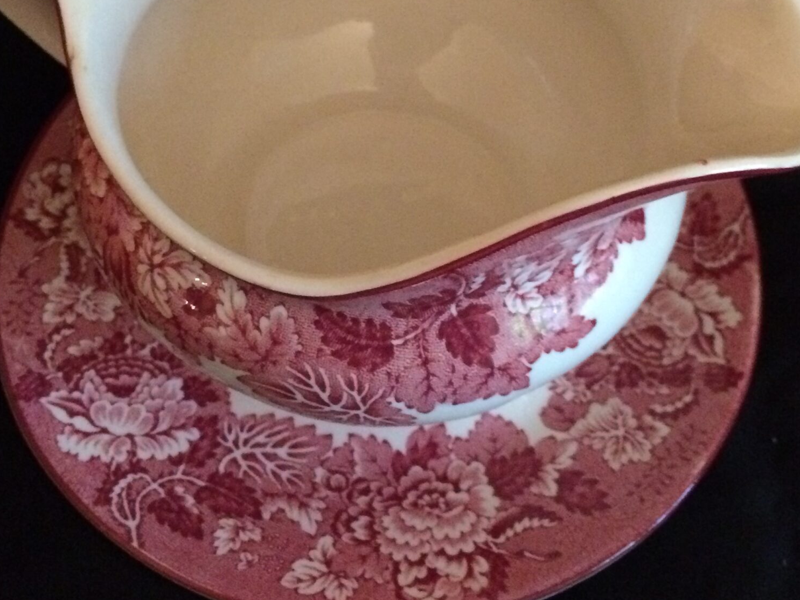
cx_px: 434
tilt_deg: -55.4
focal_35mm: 50
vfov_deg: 28.6
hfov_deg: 38.2
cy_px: 132
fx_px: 1156
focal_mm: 4.15
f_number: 2.2
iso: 500
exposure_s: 1/15
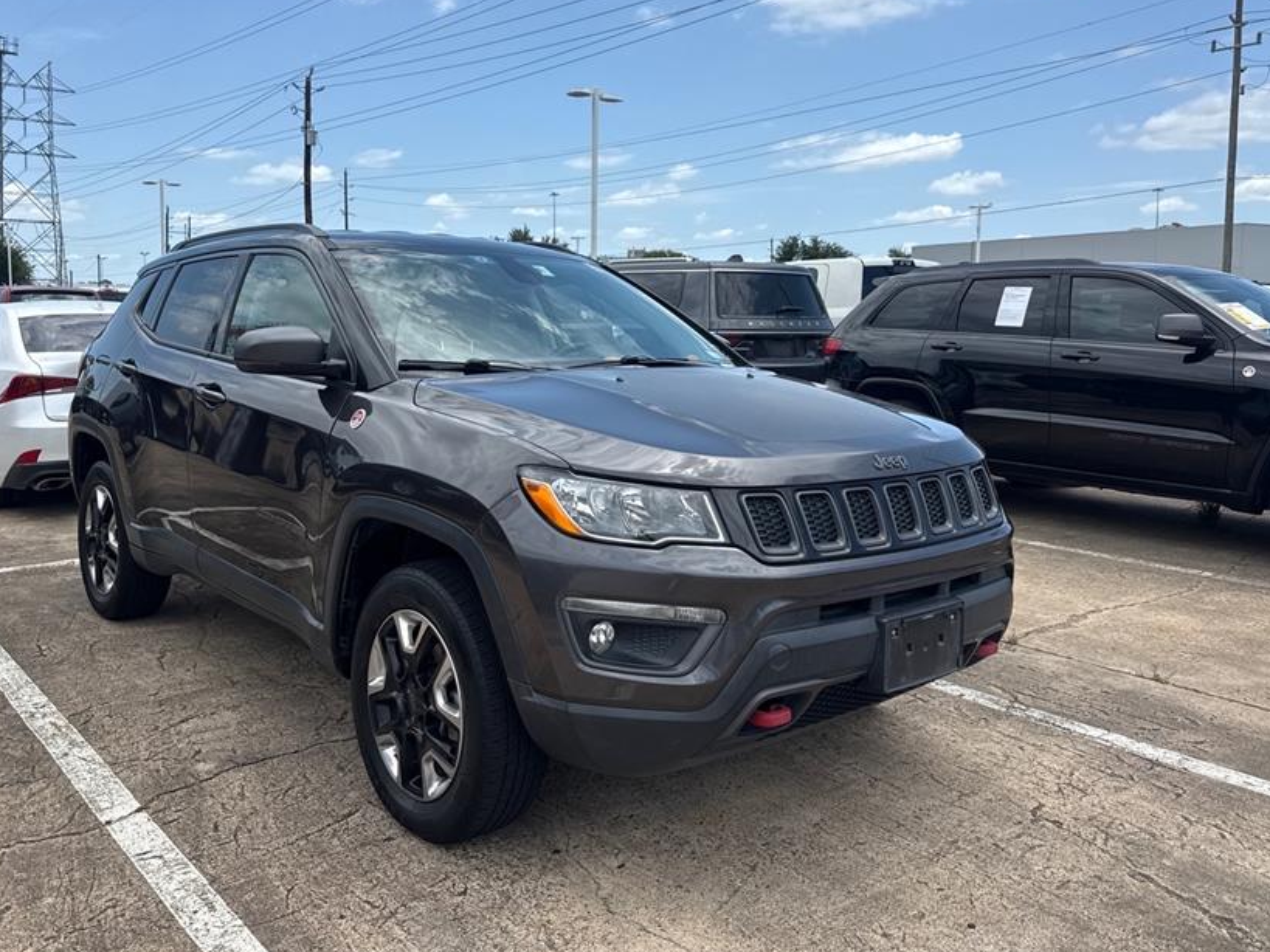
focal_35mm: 30
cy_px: 378
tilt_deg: -2.8
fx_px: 1100
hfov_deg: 59.9
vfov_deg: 46.5
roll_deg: -0.3
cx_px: 606
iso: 80
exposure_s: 1/3021
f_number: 1.78
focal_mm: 6.76
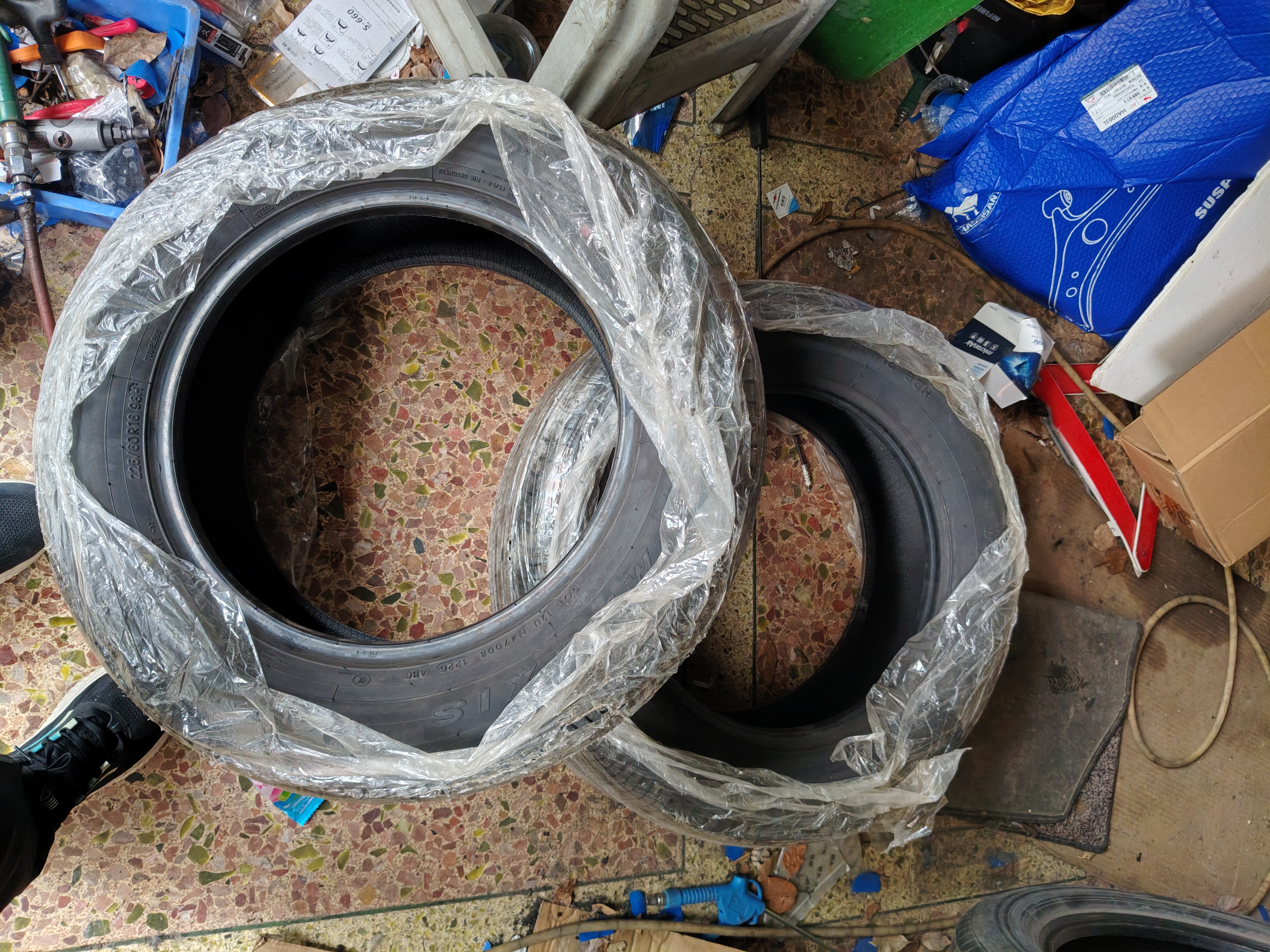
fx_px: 954
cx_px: 635
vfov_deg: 53.1
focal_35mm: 26
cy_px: 476
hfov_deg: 67.3
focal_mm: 4.84
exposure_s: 1/50
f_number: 1.88
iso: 436
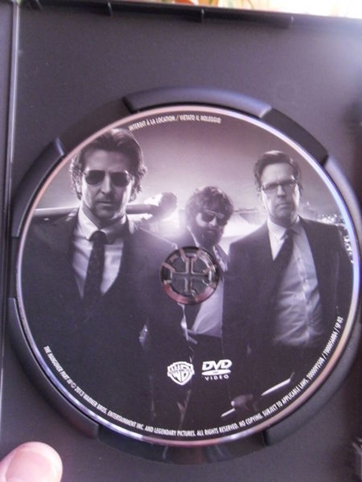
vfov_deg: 52.6
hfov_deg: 40.7
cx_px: 181
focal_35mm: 35
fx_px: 488
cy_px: 241
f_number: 3.5
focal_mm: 6.3
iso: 400
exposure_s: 1/22
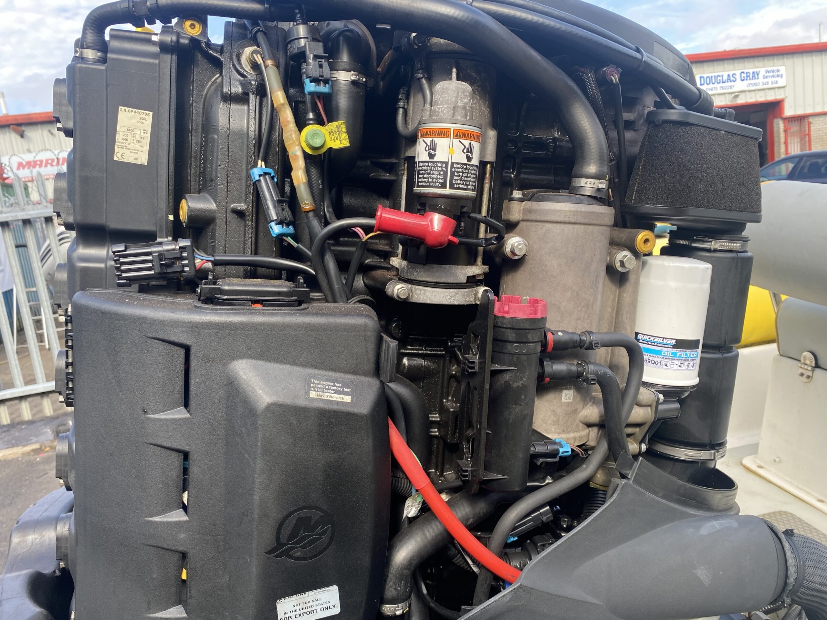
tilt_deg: -9.9
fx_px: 621
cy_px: 310
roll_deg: +8.8
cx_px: 414
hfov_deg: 67.3
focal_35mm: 26
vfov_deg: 53.1
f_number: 1.8
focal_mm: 4.25
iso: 32
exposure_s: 1/303
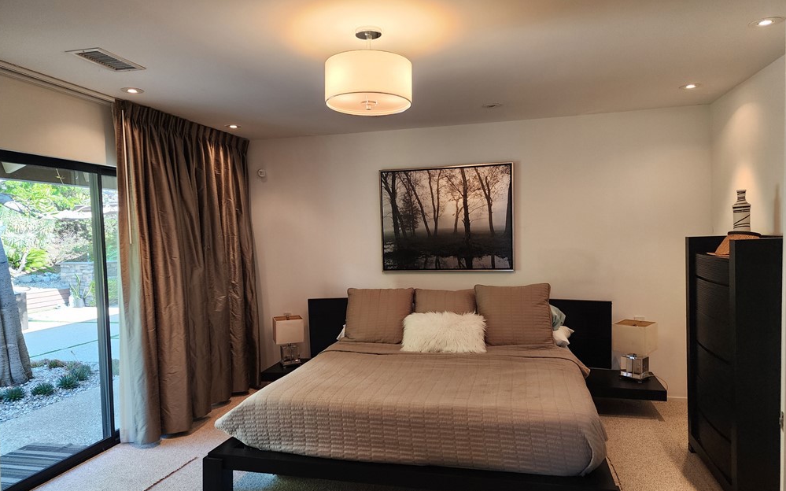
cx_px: 393
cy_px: 264
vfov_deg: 49.2
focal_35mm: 25
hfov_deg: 72.6
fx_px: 535
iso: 160
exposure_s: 1/120
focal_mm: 6.4
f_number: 1.8
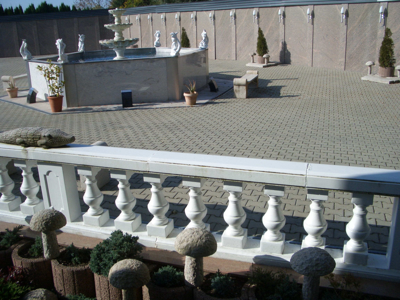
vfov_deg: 40.7
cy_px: 150
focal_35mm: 35
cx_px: 200
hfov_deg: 52.6
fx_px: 404
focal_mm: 5.8
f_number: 4.3
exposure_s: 1/800
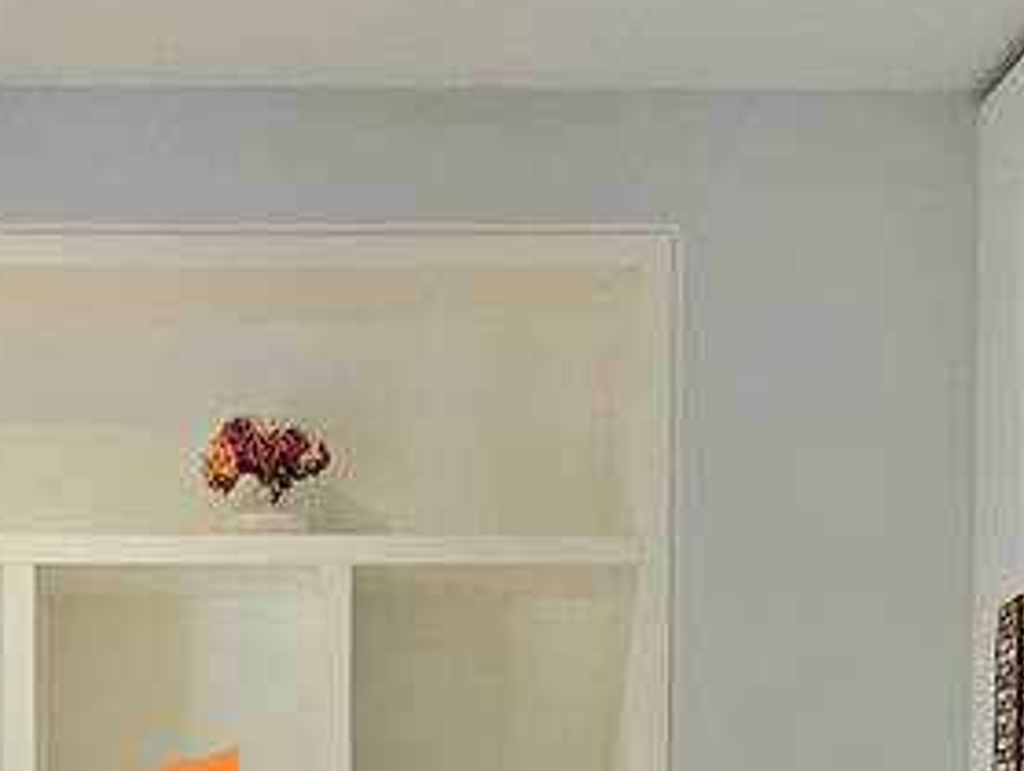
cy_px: 1050
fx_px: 1985
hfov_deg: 28.4
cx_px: 239
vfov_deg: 19.9
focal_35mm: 67
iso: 250
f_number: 2.2
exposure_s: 1/60.2
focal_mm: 2.2
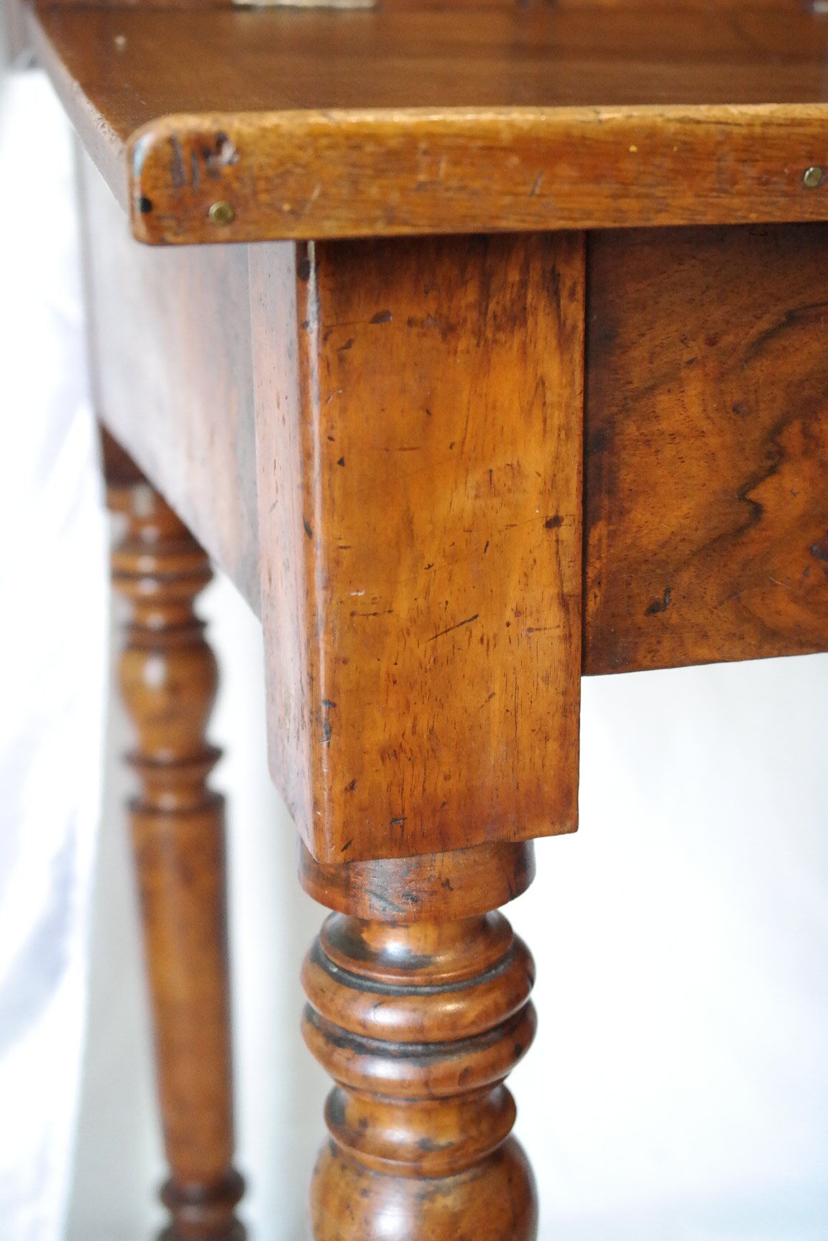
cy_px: 620
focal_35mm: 49
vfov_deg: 40.3
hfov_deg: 27.5
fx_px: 1690
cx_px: 414
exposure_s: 1/30
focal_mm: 32
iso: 3200
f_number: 9
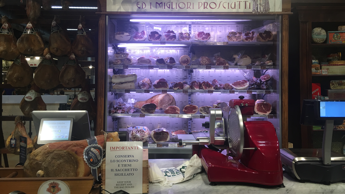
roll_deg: -0.3
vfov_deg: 36.6
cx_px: 171
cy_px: 80
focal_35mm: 32
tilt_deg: +1.2
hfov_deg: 61.0
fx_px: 293
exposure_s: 1/33
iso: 32
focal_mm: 4.15
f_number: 2.2
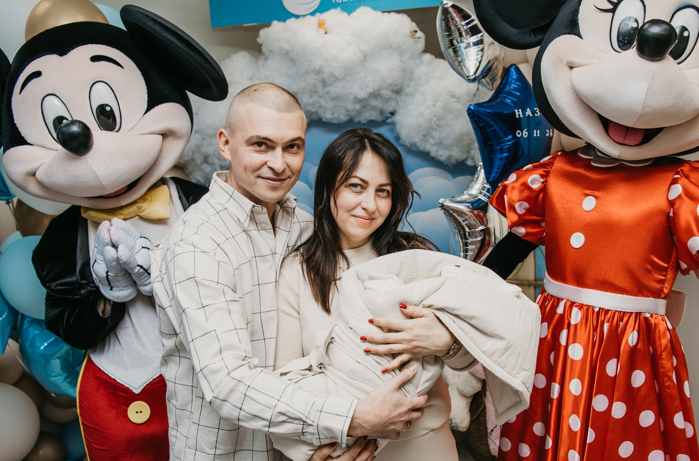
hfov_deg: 60.3
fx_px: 600
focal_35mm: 31
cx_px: 390
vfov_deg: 41.9
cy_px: 265
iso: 160
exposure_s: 1/160
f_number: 4
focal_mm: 24
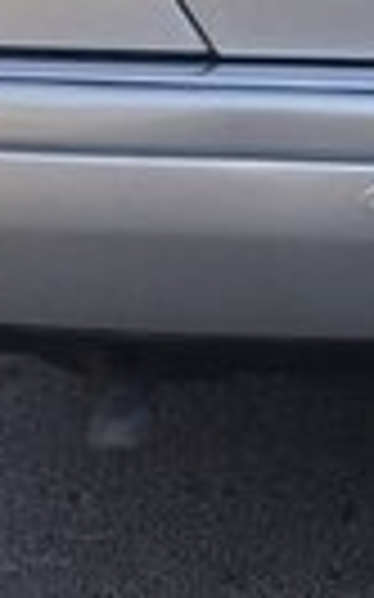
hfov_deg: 8.2
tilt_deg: -17.3
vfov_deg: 13.1
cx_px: 698
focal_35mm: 153
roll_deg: -1.7
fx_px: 2498
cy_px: -254
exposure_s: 1/520
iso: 32
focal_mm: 4.15
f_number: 2.2
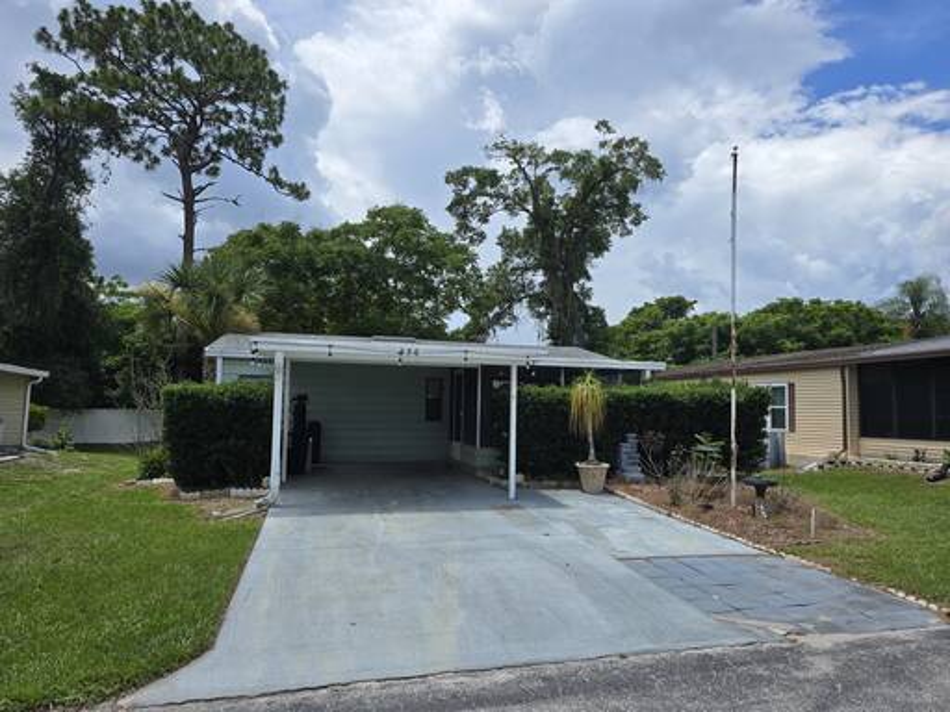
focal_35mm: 23
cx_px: 475
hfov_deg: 73.9
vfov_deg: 58.9
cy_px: 356
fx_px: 631
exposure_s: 1/1087
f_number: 1.7
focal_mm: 6.3
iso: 12
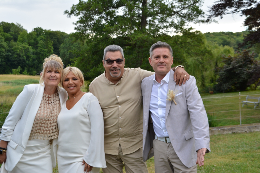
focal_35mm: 51
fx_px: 368
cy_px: 86
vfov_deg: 26.5
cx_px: 130
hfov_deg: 38.9
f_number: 5.6
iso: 200
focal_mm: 34
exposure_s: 1/125
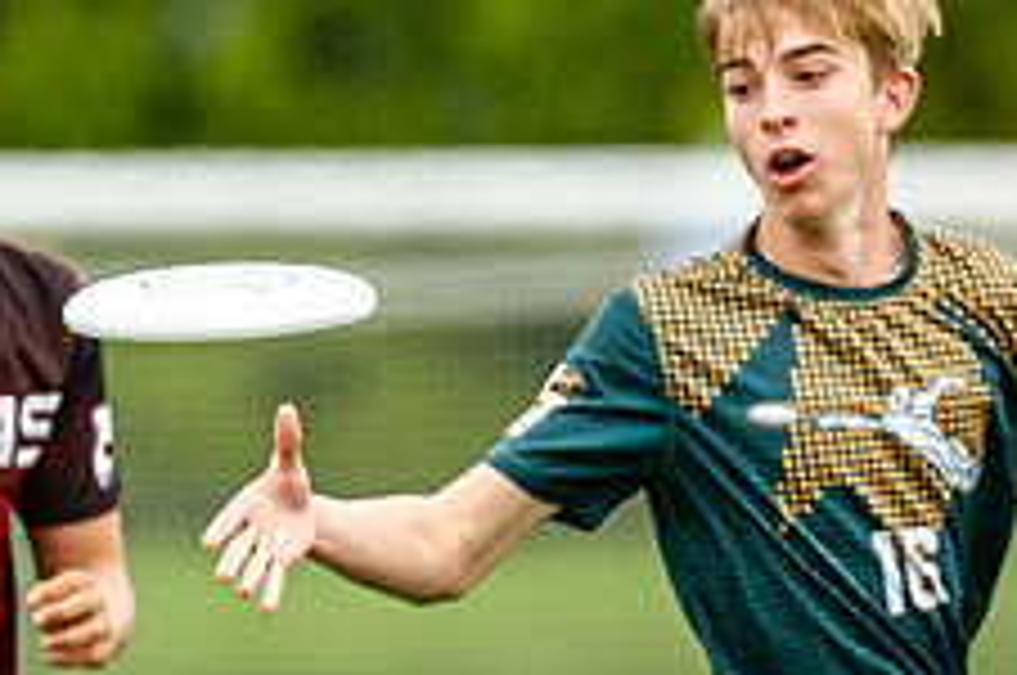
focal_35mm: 1454
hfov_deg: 1.4
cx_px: 967
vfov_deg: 0.9
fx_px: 41016
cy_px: 332
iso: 450
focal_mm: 400
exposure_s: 1/1600
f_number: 4
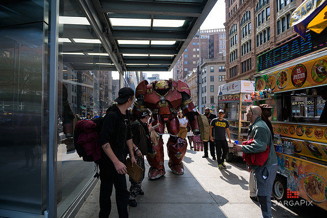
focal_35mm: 24
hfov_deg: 73.7
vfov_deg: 53.2
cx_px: 164
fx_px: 218
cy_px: 109
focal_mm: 24
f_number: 3.2
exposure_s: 1/2000
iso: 200
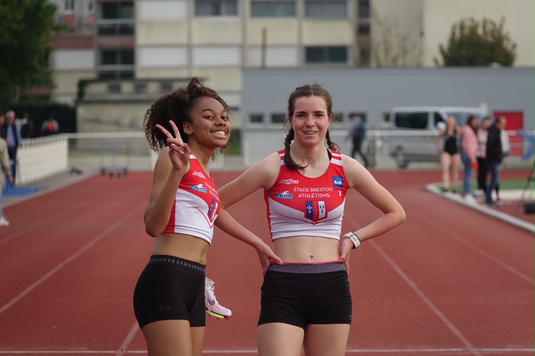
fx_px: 4755
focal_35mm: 320
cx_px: 268
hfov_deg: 6.4
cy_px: 178
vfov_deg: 4.3
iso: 160
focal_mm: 117.29
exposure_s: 1/250
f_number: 4
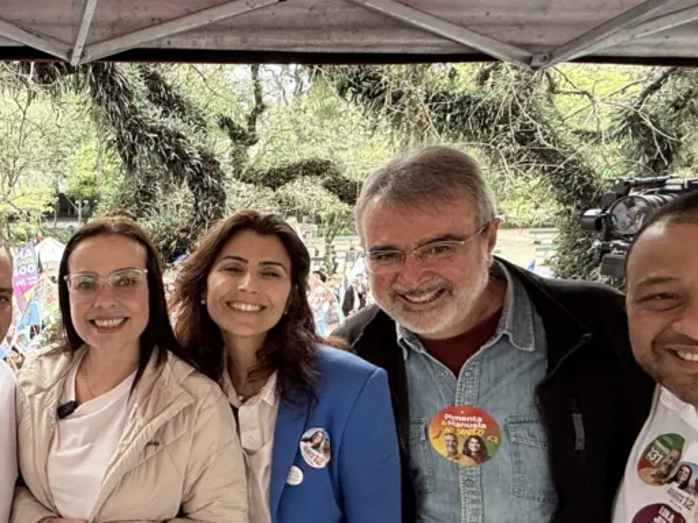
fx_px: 565
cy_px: 361
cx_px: 134
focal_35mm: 28
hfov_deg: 58.3
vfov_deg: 48.6
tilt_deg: -17.6
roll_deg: -0.2
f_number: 2.2
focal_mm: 2.22
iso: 64
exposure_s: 1/99
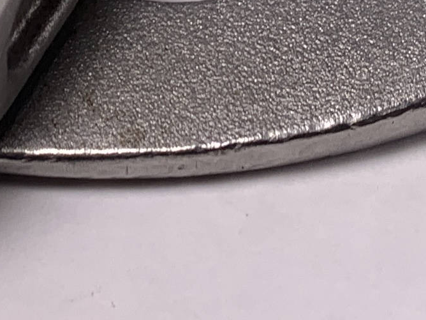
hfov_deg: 12.5
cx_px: 33
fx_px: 1932
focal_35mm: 157
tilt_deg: -43.5
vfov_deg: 9.0
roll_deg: +0.3
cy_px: -263
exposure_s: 1/257
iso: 25
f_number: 1.8
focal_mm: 4.25
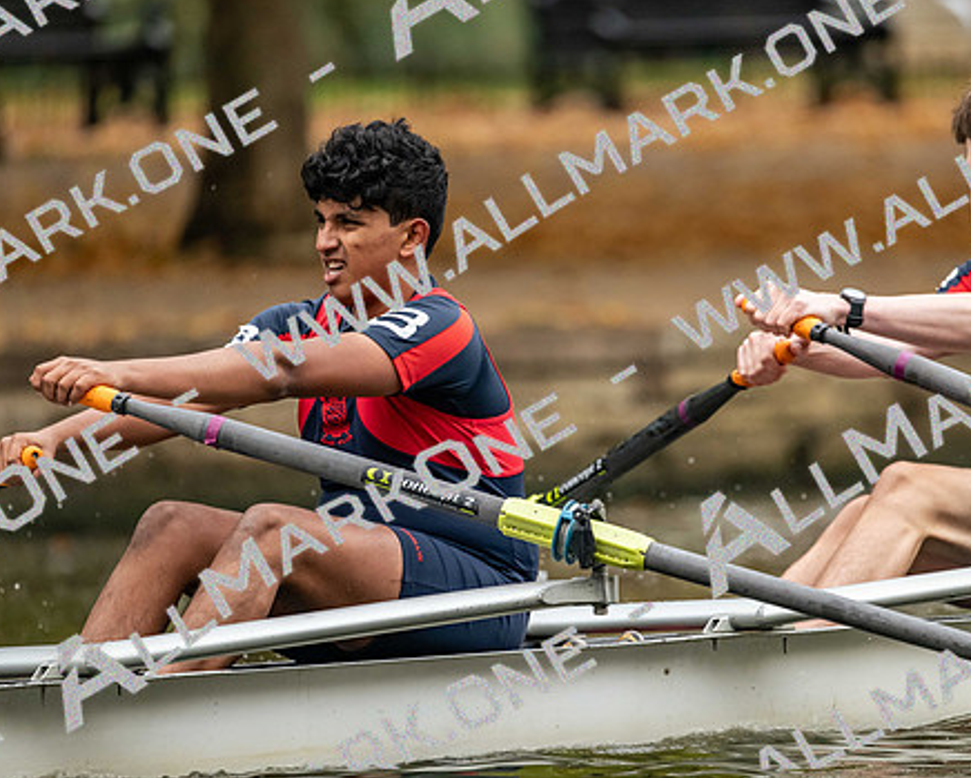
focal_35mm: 499
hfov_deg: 3.9
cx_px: 510
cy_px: 387
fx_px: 14343
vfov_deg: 3.1
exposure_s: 1/2500
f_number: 4.5
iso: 2800
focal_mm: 400
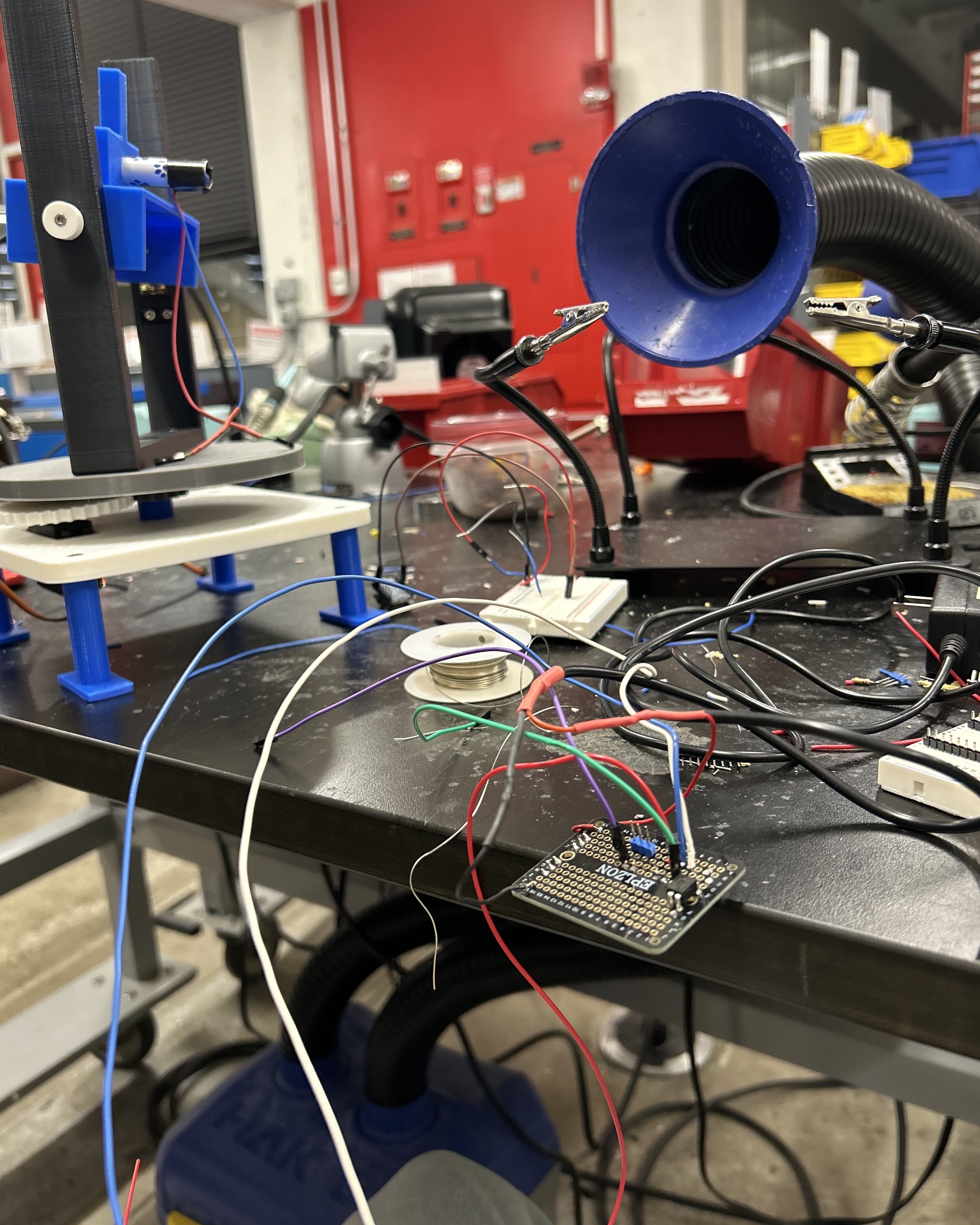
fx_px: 1015
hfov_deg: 51.5
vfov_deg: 62.2
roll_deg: +3.6
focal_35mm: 28
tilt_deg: -12.8
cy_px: 589
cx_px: 479
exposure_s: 1/60
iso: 160
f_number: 1.5
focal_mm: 5.7
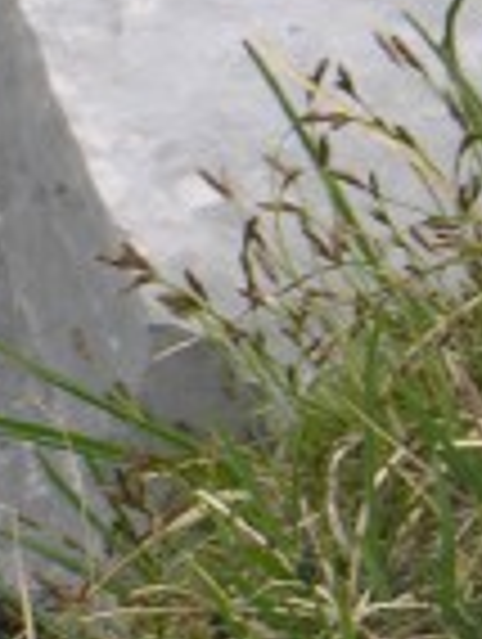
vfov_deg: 2.6
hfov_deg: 2.0
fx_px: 13994
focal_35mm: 756
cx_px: -788
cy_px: 936
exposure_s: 1/227
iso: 50
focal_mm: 34.7
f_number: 4.8
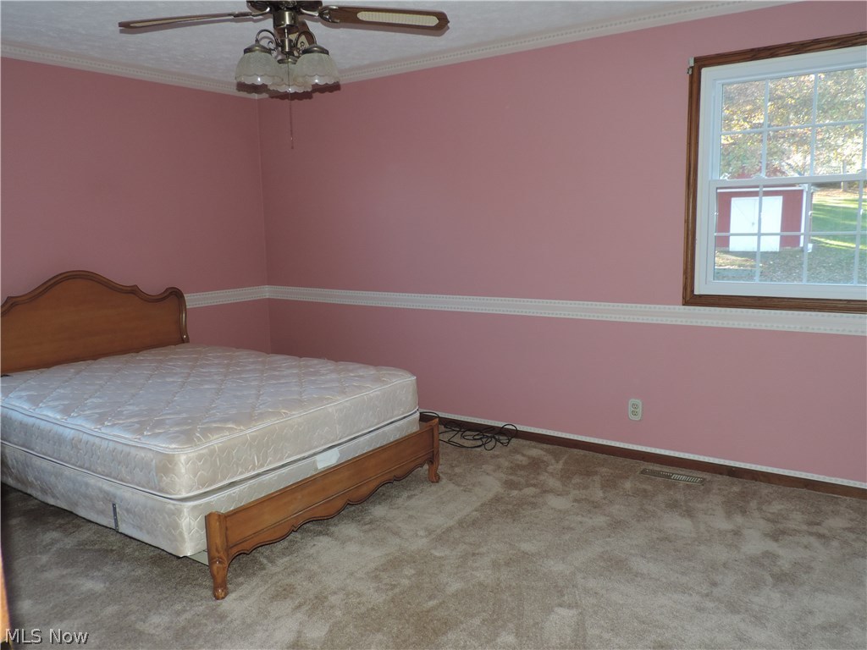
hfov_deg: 63.4
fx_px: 701
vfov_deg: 49.7
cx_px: 434
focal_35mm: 28
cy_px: 325
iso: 200
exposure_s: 1/30
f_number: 3.1
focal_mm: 4.9
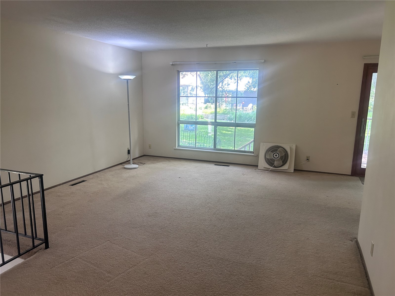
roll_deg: -0.4
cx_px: 198
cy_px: 148
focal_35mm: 26
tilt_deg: -8.7
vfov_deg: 53.1
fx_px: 297
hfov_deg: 67.3
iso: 125
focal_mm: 5.7
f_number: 1.5
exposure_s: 1/121
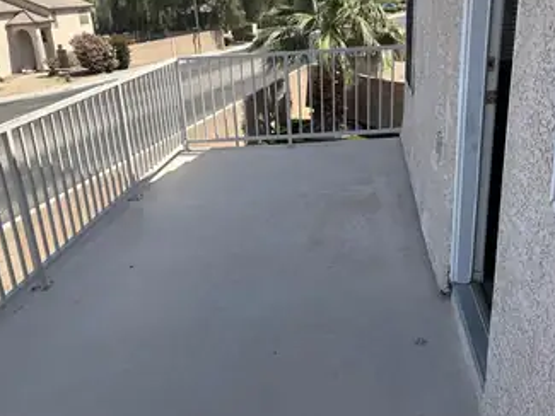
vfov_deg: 44.1
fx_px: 513
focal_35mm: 32
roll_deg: +4.7
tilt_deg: -17.8
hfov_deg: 56.8
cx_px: 260
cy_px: 177
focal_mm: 5.96
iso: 50
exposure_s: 1/2208
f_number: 1.6
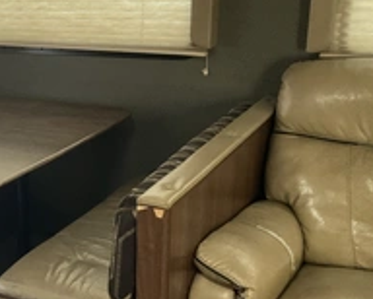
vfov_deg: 25.6
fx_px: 652
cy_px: 219
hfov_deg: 30.1
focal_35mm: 59
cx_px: 14
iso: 320
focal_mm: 3
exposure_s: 1/48
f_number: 1.8
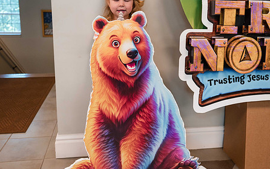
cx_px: 129
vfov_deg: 38.2
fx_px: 243
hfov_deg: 58.1
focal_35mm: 33
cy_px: 67
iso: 1100
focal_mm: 23.5
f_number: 4
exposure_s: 1/125
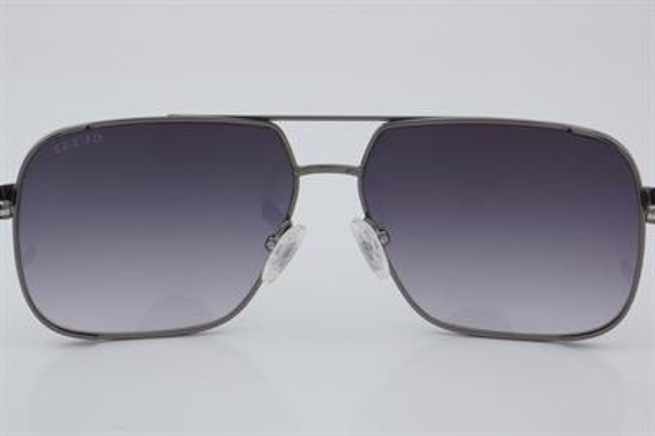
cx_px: 328
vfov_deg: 18.2
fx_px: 1363
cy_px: 218
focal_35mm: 75
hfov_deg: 27.0
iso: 100
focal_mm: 50
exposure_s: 1/4
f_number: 32
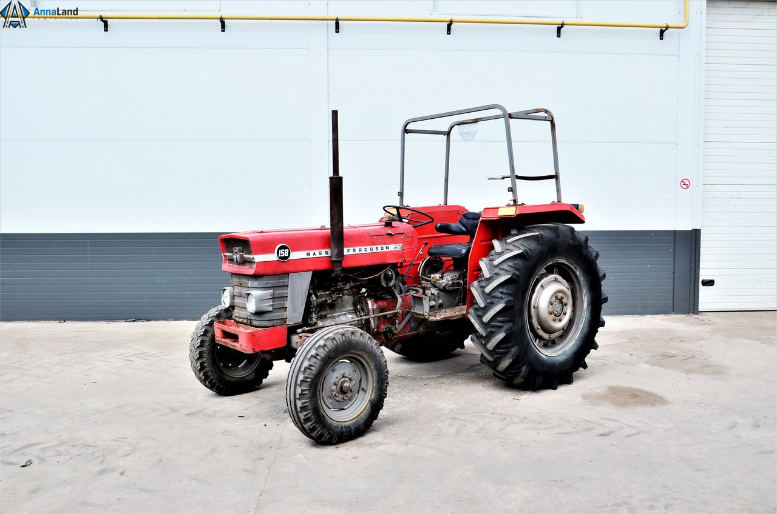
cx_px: 388
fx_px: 679
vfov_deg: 41.5
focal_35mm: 32
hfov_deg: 59.6
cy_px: 257
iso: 125
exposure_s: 1/320
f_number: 7.1
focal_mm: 21
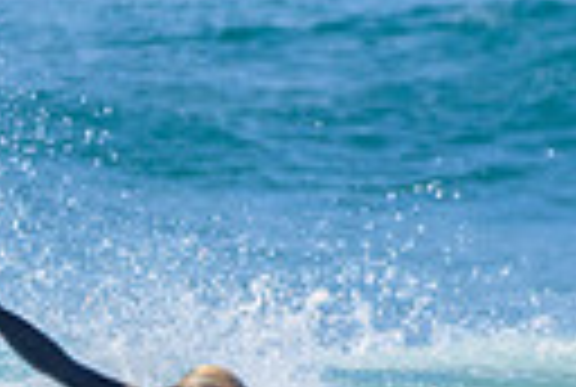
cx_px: 194
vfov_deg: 0.4
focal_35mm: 3391
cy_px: 475
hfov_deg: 0.6
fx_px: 54383
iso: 320
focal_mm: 500
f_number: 5.6
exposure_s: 1/2000
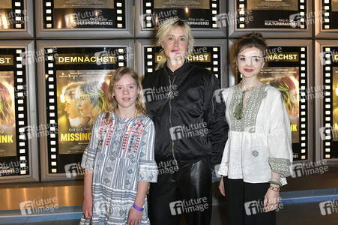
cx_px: 169
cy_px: 112
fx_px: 291
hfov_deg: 60.3
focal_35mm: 31
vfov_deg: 42.3
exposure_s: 1/250
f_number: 6.3
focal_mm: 31
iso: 2500
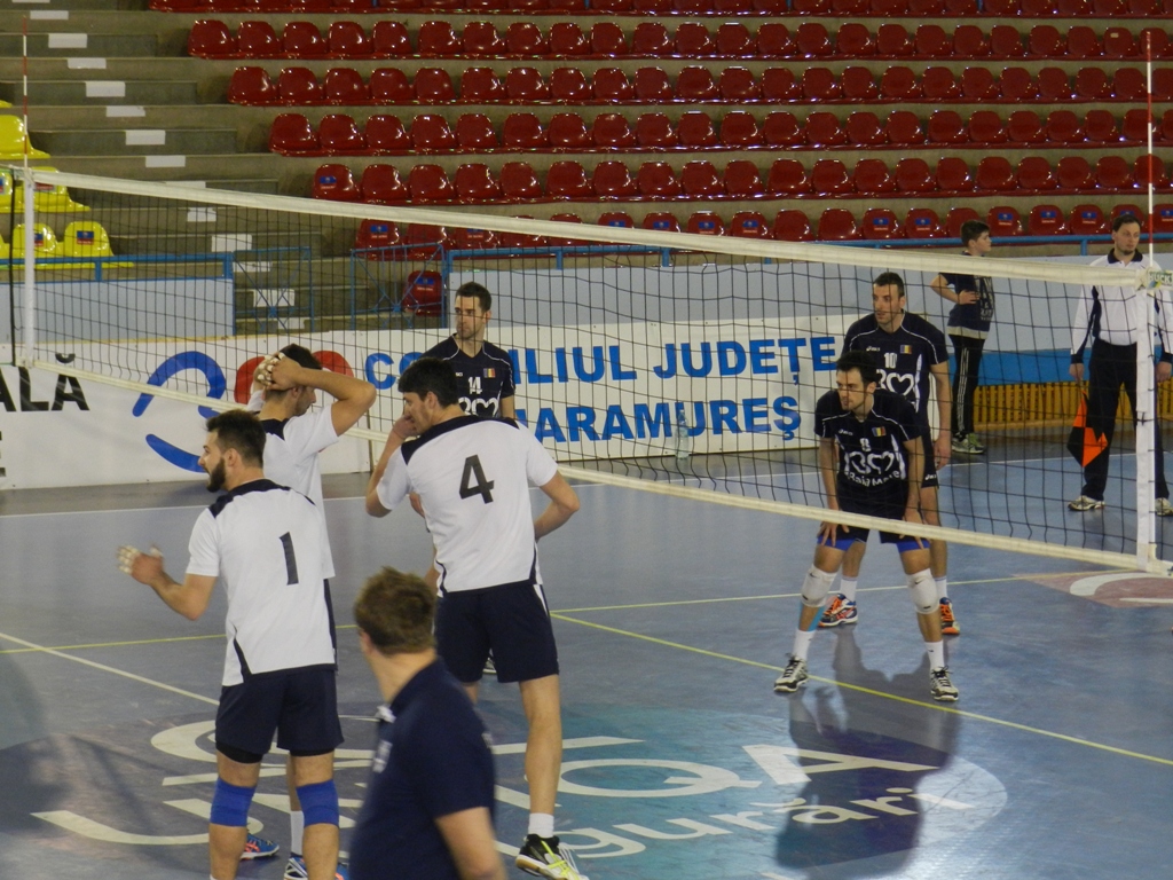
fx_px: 4405
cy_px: 440
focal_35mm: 130
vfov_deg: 11.4
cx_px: 586
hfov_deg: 15.2
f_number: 5
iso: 500
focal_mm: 23.1
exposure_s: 1/30
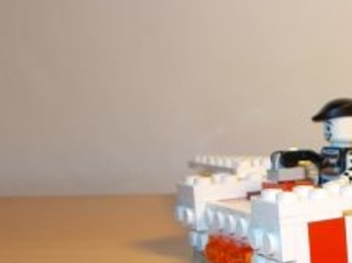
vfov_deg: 20.7
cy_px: 211
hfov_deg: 25.3
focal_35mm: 70
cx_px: 409
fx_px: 711
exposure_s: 1/80
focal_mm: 5.3
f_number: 3.4
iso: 80
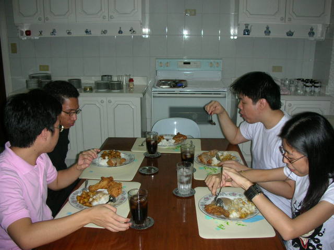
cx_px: 167
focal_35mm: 35
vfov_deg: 40.7
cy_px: 125
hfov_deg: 52.6
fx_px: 338
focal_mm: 5.8
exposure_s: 1/60.1
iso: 102
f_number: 3
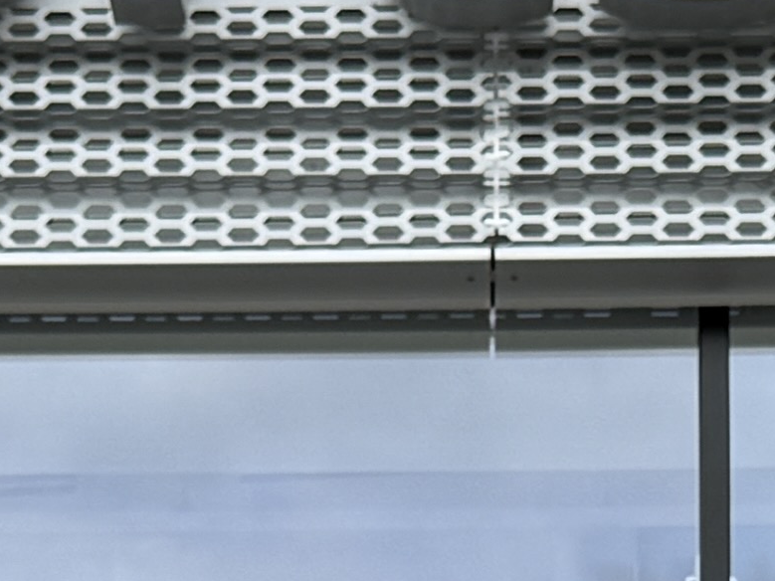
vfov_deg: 7.5
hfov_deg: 11.2
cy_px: 1647
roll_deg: +0.3
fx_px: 3940
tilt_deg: +1.0
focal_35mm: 176
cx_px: 451
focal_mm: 6.76
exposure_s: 1/1653
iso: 80
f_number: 1.78
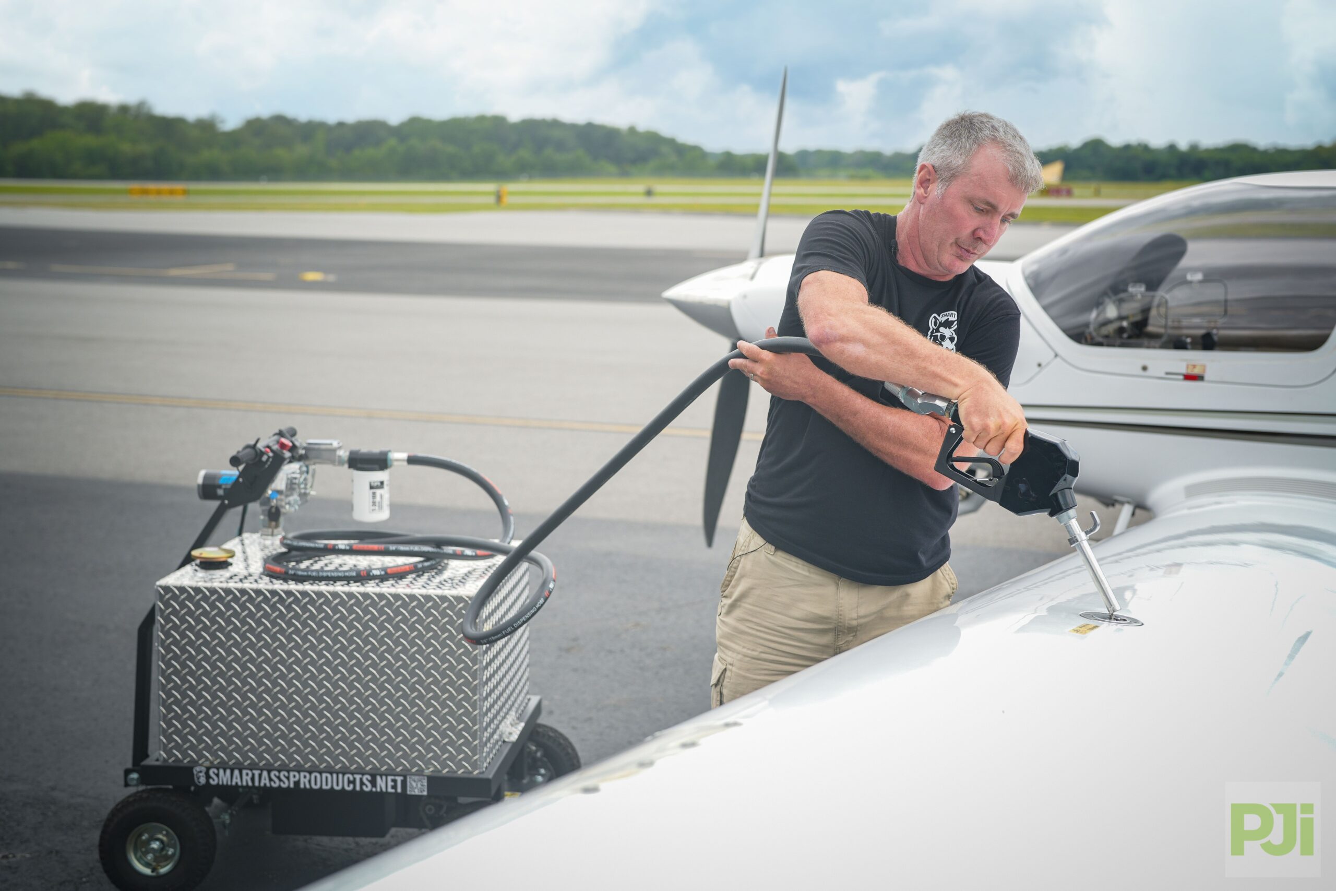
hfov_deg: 39.6
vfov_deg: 27.0
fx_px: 1856
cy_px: 446
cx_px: 668
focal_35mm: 50
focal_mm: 50
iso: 80
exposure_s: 1/500
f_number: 3.2
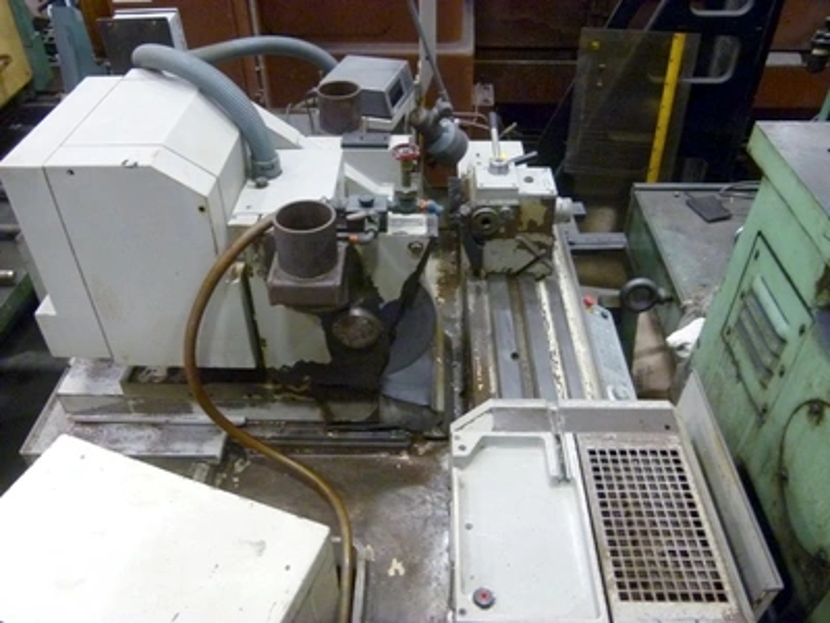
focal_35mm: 29
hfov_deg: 61.7
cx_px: 415
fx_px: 695
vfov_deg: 48.2
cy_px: 312
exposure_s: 1/20
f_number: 2.9
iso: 400
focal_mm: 5.2
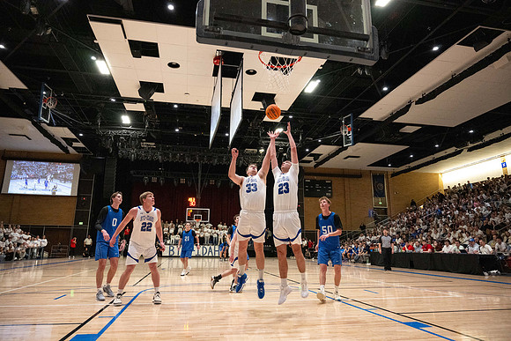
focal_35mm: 24
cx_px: 256
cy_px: 170
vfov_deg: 53.2
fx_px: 341
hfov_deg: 73.7
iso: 10000
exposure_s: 1/500
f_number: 4
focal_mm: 24
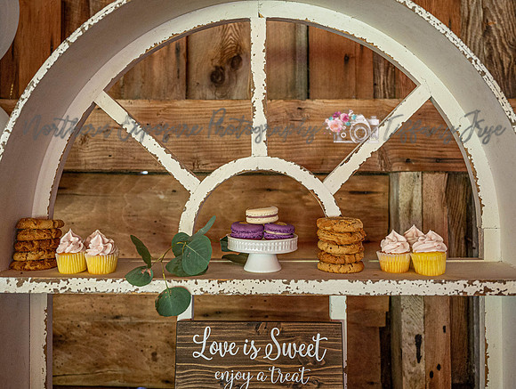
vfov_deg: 40.7
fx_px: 522
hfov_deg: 52.6
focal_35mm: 35
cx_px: 258
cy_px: 162
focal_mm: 27.5
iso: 2000
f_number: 2.8
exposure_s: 1/125
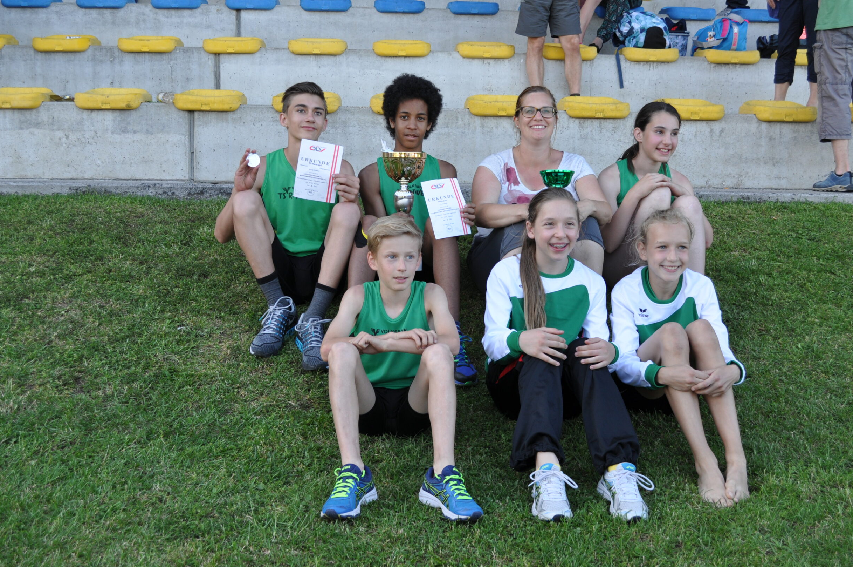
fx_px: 970
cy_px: 275
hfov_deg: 47.5
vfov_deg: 32.5
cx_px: 435
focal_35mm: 41
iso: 250
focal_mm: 26
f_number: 5.6
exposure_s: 1/125
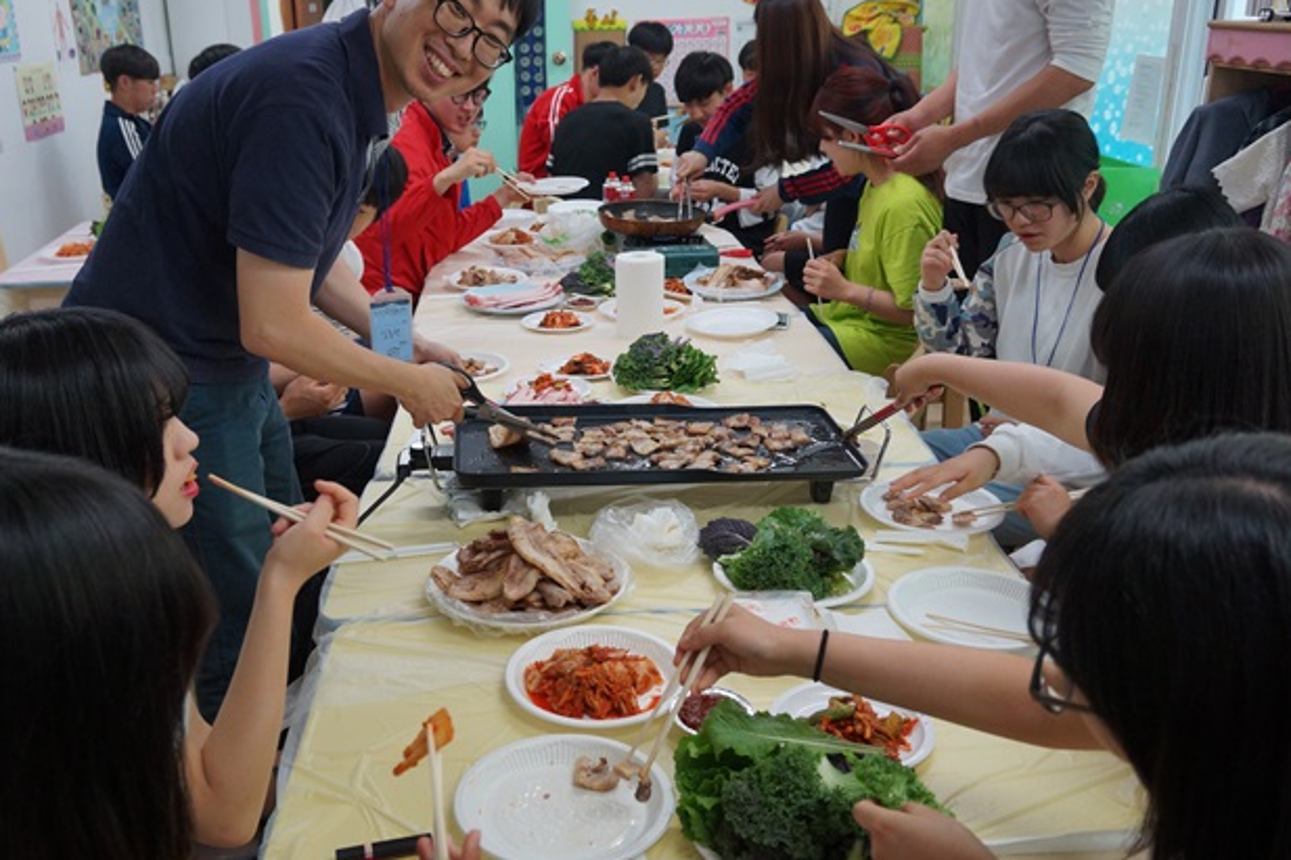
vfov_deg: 38.9
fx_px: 1219
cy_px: 422
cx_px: 580
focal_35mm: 34
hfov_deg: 55.7
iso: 640
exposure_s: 1/160
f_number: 4
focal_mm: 20
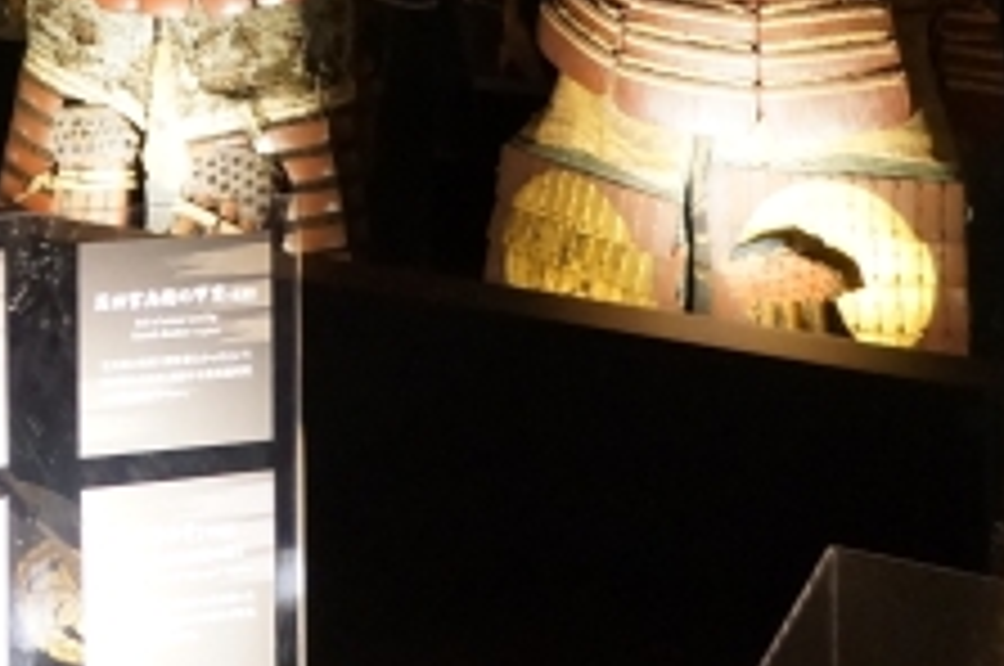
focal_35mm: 121
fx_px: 3370
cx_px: -198
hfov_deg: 16.3
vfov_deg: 10.8
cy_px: -392
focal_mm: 18
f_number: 4
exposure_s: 1/60
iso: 1600
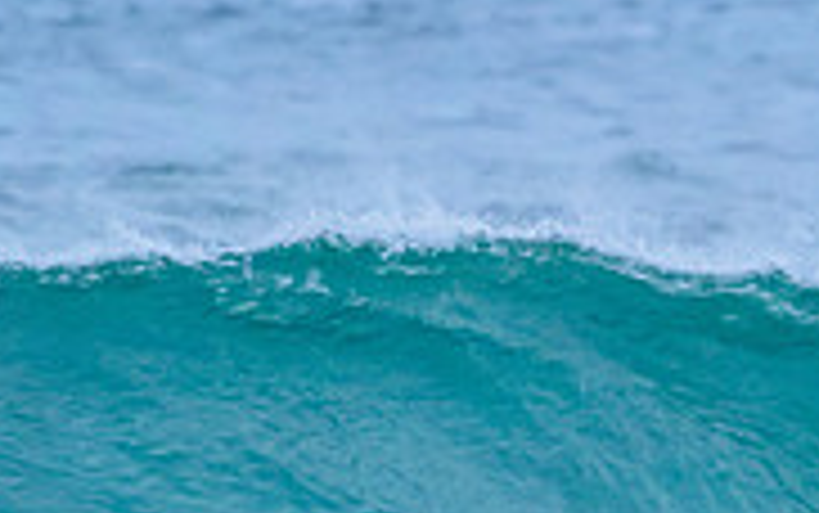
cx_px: 849
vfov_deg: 0.7
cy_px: 382
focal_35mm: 1993
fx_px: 44512
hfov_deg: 1.1
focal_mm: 500
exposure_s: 1/2000
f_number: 5.6
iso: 3200
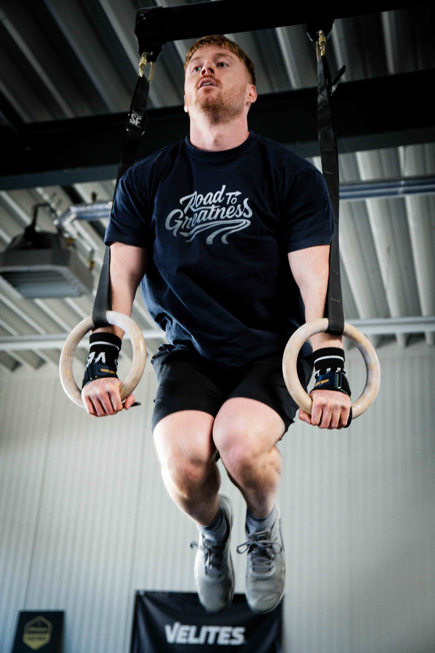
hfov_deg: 25.8
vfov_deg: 37.9
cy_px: 326
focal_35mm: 52
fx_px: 951
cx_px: 218
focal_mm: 35
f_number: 2.8
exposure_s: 1/250
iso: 1000
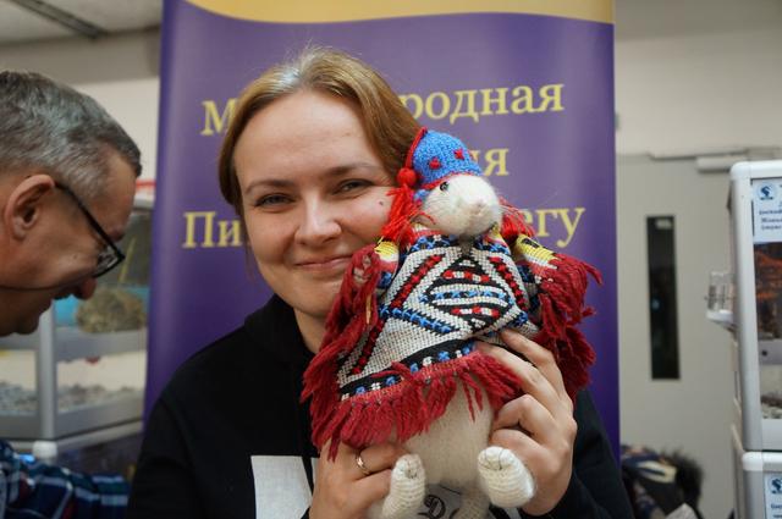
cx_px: 391
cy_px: 260
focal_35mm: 42
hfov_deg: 46.5
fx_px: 911
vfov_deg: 31.8
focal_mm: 28
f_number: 4
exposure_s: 1/160
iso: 1250
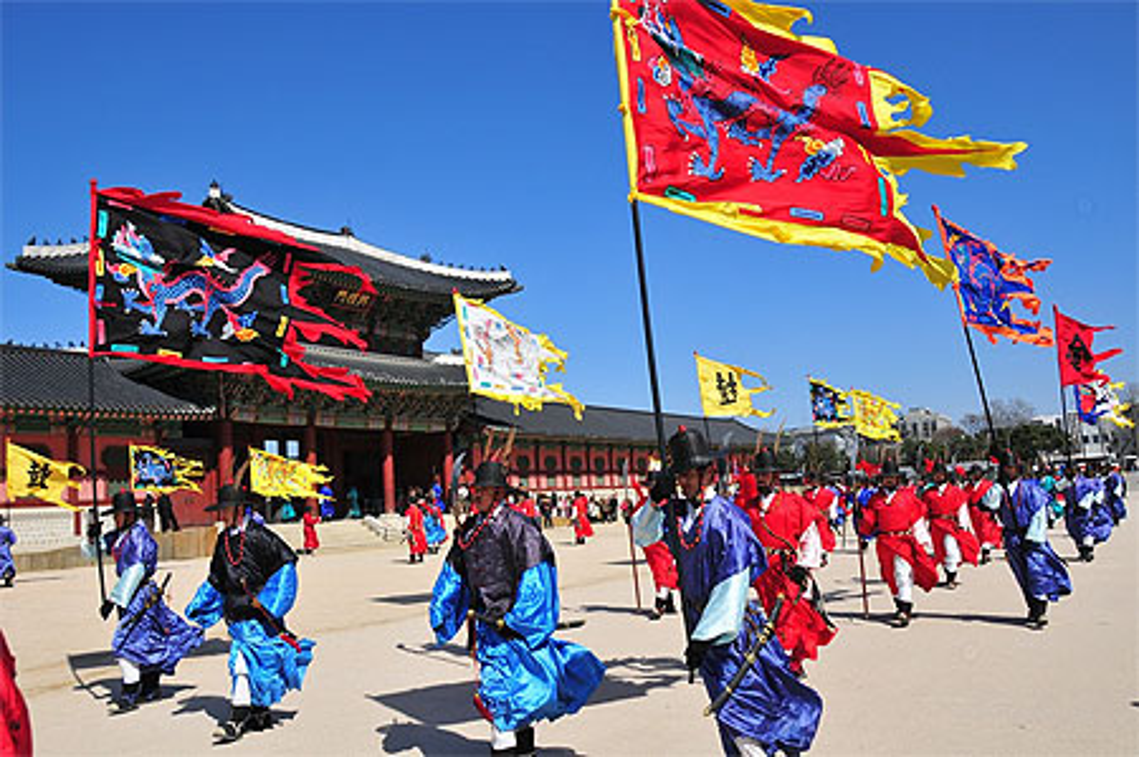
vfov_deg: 39.9
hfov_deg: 57.3
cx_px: 570
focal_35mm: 33
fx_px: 1043
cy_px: 378
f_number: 11
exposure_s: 1/500
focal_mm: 22
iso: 200
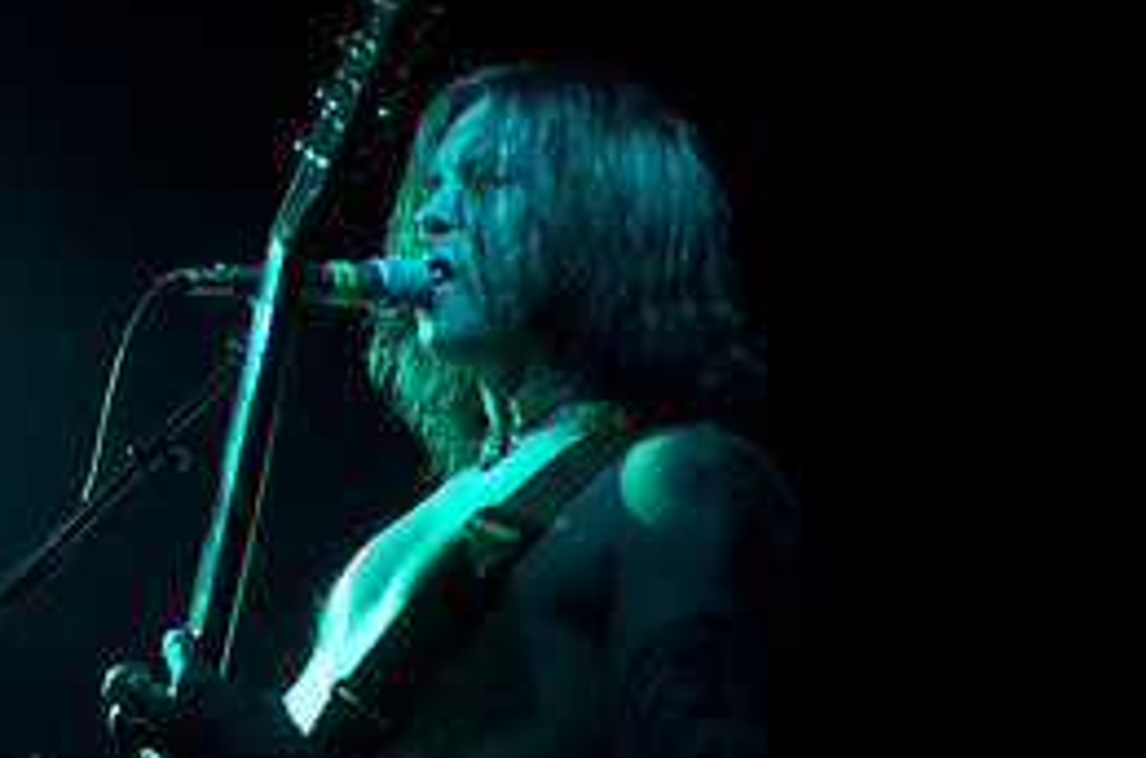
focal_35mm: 67
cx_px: -71
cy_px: 544
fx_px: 2128
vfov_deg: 20.1
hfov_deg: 27.9
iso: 1600
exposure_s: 1/100
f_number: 2.8
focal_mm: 20
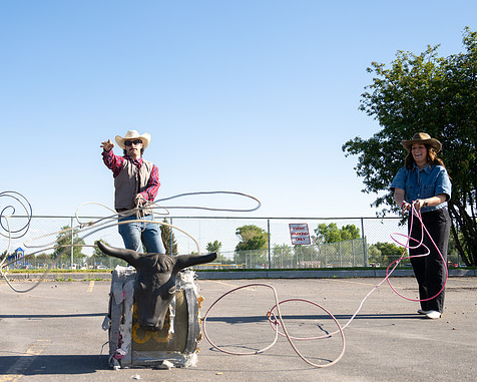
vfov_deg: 29.7
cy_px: 176
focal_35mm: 51
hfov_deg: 36.5
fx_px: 720
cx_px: 193
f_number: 4
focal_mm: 33
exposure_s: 1/640
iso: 100
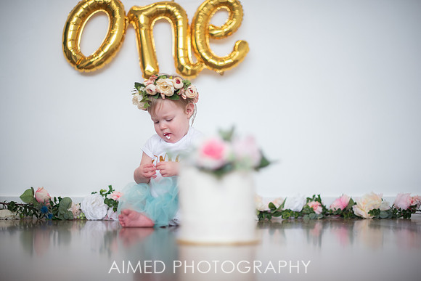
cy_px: 140
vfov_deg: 27.0
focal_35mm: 50
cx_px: 210
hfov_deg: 39.6
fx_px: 585
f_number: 1.4
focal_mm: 50
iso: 200
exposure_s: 1/320
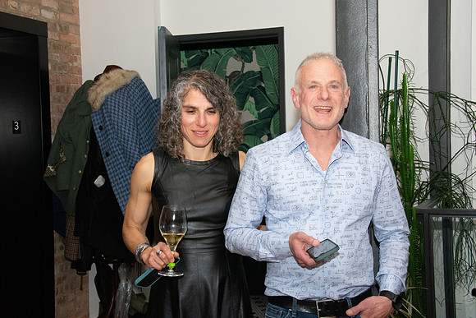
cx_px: 238
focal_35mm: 57
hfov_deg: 35.0
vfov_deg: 23.8
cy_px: 159
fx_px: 754
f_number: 10
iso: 5000
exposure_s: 1/200
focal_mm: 38
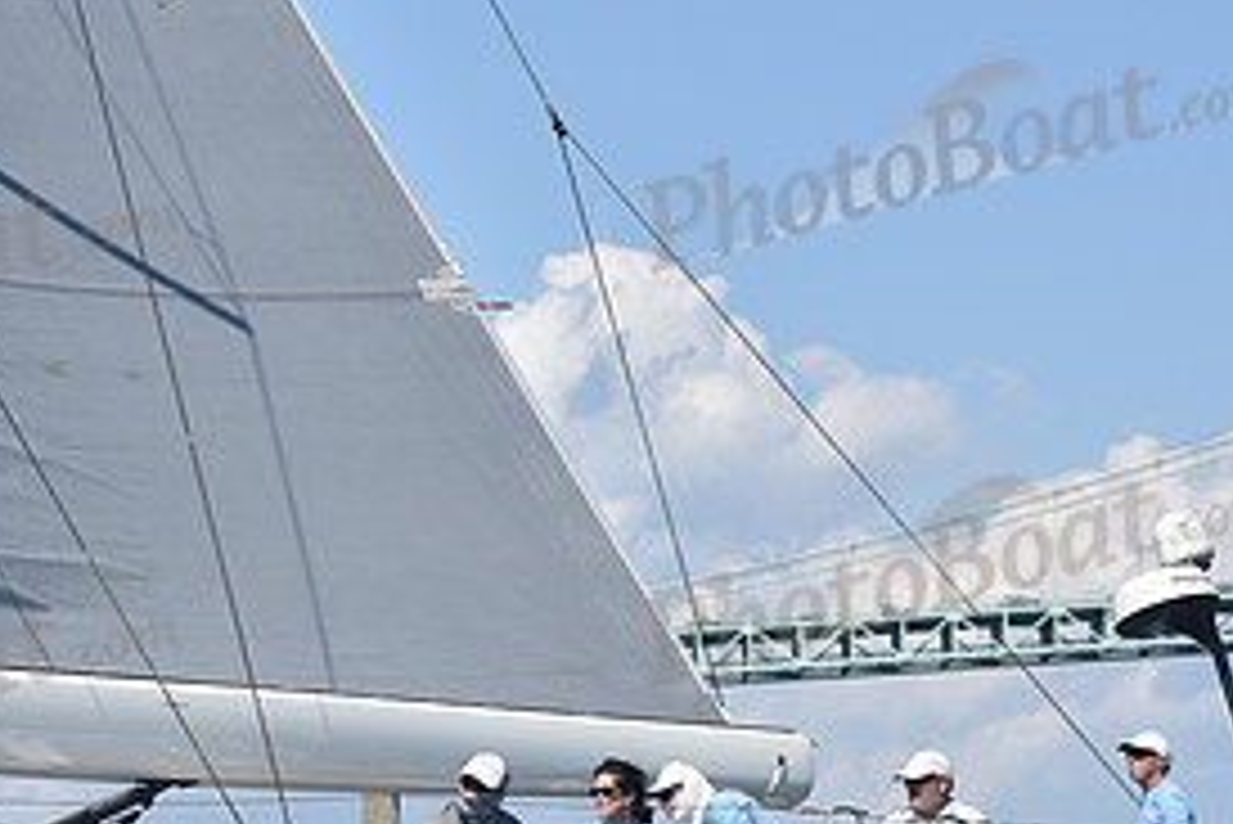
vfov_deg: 9.2
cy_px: 867
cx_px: 414
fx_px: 5071
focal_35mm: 148
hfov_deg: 13.8
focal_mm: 70
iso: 250
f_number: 5
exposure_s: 1/1250
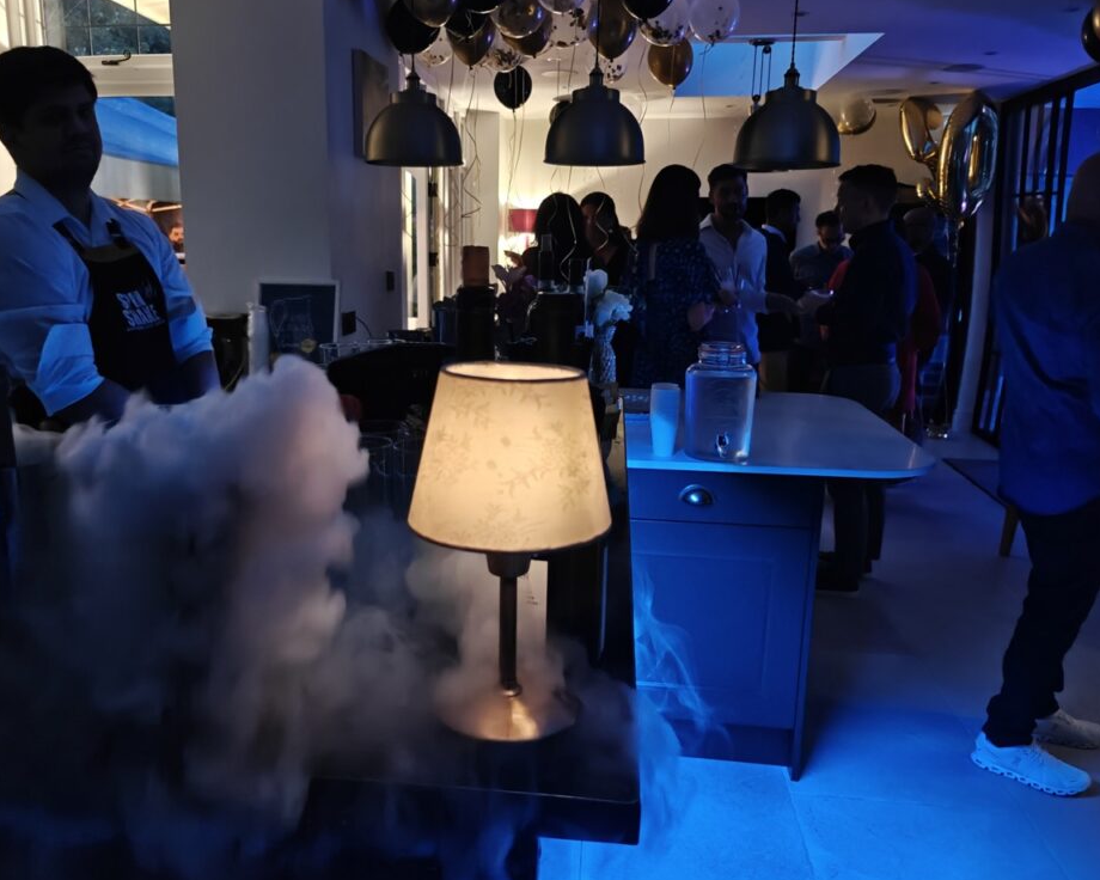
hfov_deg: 67.9
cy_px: 428
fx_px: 814
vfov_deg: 56.8
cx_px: 494
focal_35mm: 25
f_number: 1.6
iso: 500
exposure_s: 1/33
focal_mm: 6.06
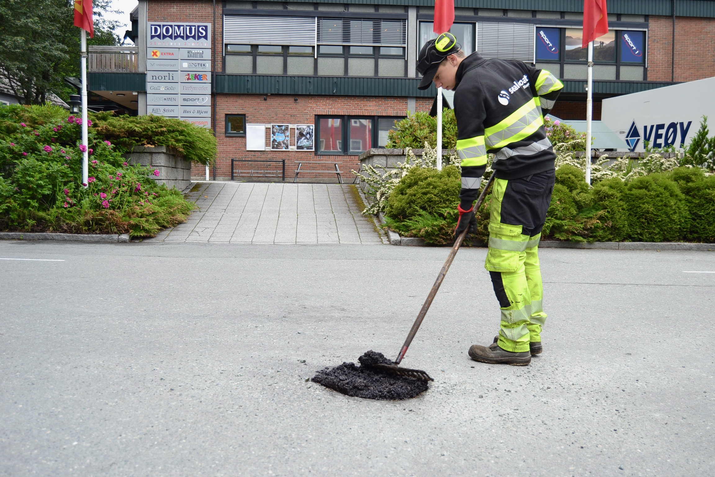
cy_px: 238
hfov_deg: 53.1
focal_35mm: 36
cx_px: 358
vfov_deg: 36.9
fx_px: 715
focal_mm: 24
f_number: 4.5
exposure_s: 1/80
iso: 100
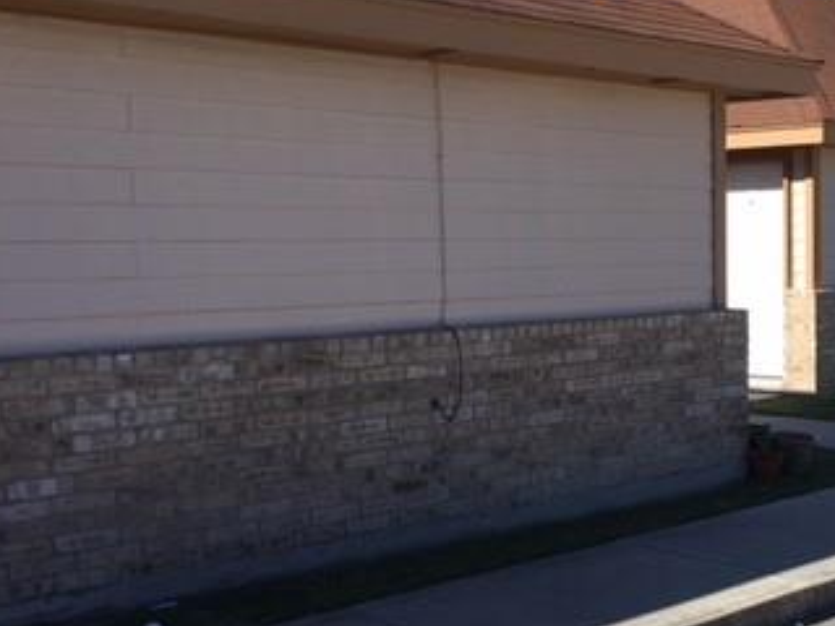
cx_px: 720
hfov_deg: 31.9
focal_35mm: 58
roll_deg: +0.7
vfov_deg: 25.2
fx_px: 1399
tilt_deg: -5.2
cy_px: 381
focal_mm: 4.15
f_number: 2.2
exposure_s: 1/1350
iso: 25
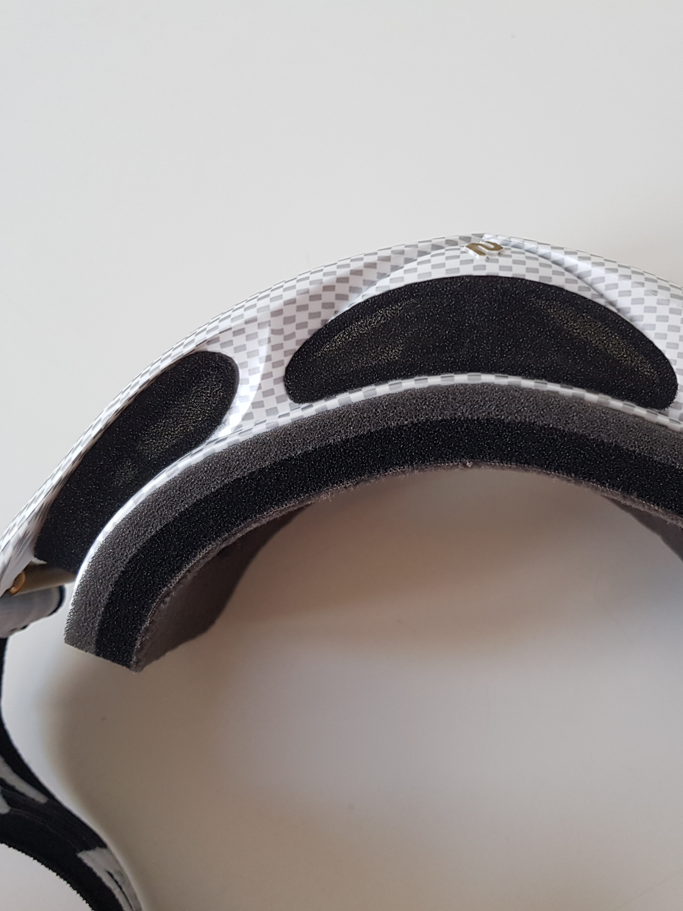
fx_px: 921
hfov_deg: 40.2
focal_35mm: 35
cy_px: 460
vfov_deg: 52.6
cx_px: 461
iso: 160
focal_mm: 4.2
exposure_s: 1/50
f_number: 1.7
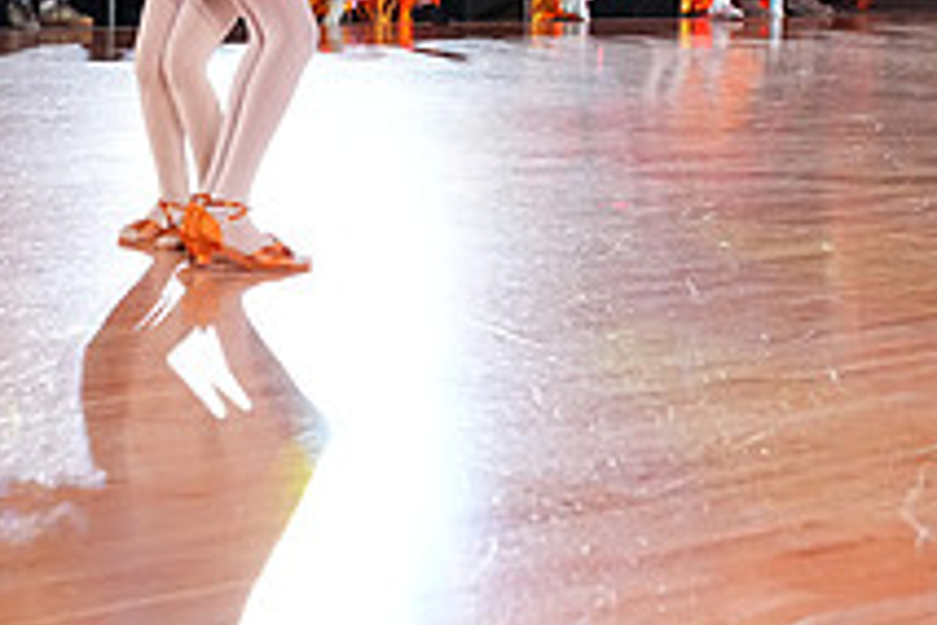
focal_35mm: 125
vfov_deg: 10.7
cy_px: -156
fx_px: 3253
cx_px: 959
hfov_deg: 16.0
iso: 5000
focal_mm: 46
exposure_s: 1/400
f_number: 5
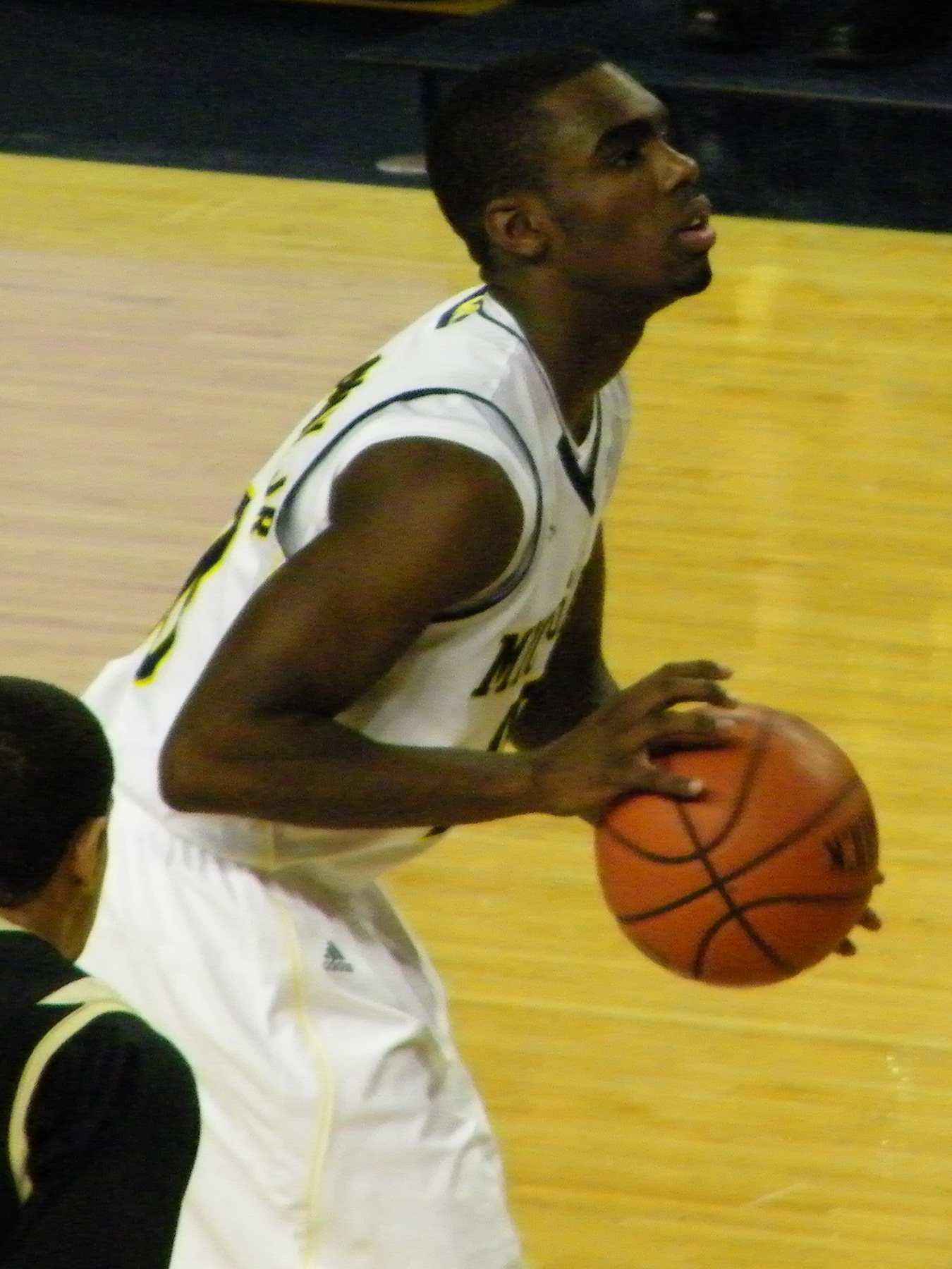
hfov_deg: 3.5
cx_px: 476
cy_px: 634
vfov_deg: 4.7
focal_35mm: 420
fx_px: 15401
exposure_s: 1/125
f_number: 5.4
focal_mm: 75
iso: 400
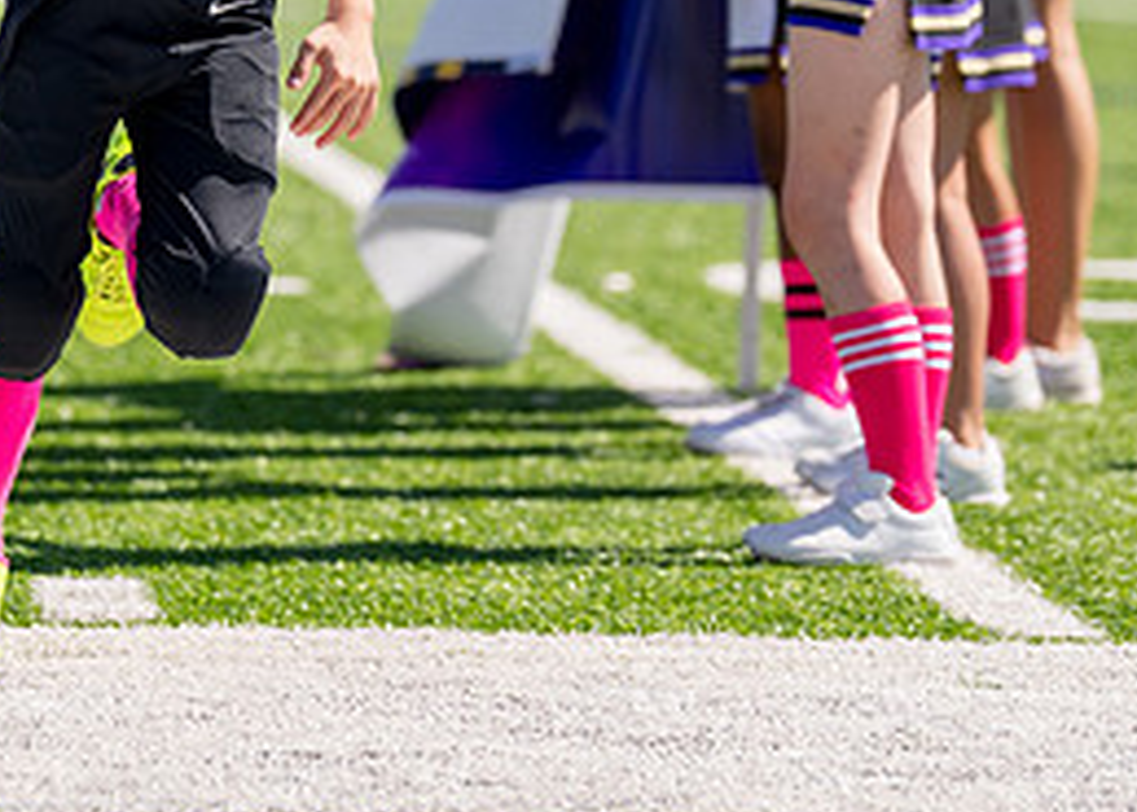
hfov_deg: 6.2
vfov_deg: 4.4
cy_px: -184
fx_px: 10527
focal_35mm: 326
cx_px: -78
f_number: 2.8
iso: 160
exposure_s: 1/2500
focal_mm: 119
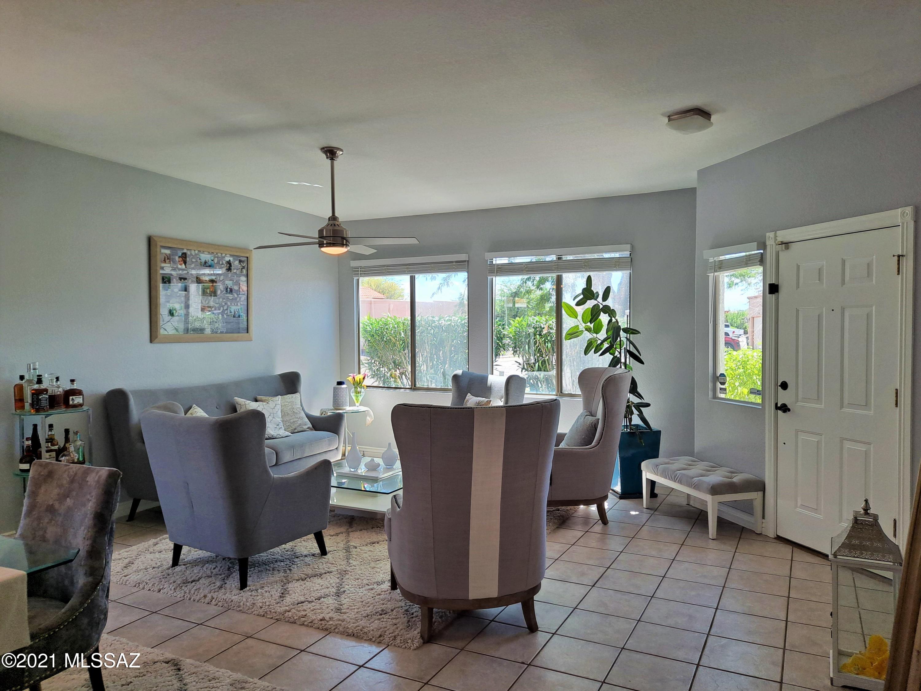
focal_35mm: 25
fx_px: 665
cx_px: 460
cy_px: 346
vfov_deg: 54.9
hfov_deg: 69.4
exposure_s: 1/151
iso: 32
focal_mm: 4.6
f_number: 2
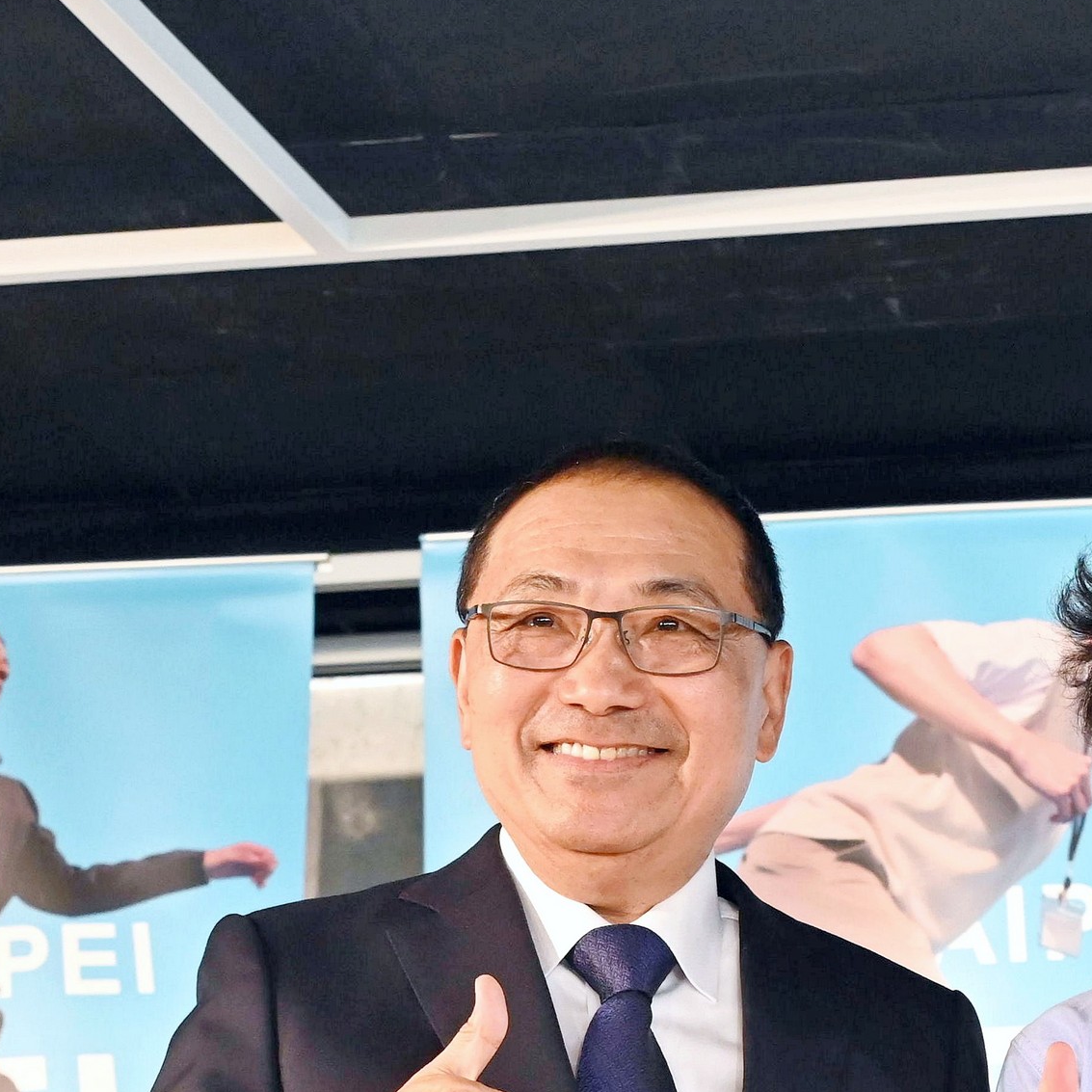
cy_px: 1215
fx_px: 3855
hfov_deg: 15.9
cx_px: 1002
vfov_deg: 15.7
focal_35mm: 108
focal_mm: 32
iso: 2000
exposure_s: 1/100
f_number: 4
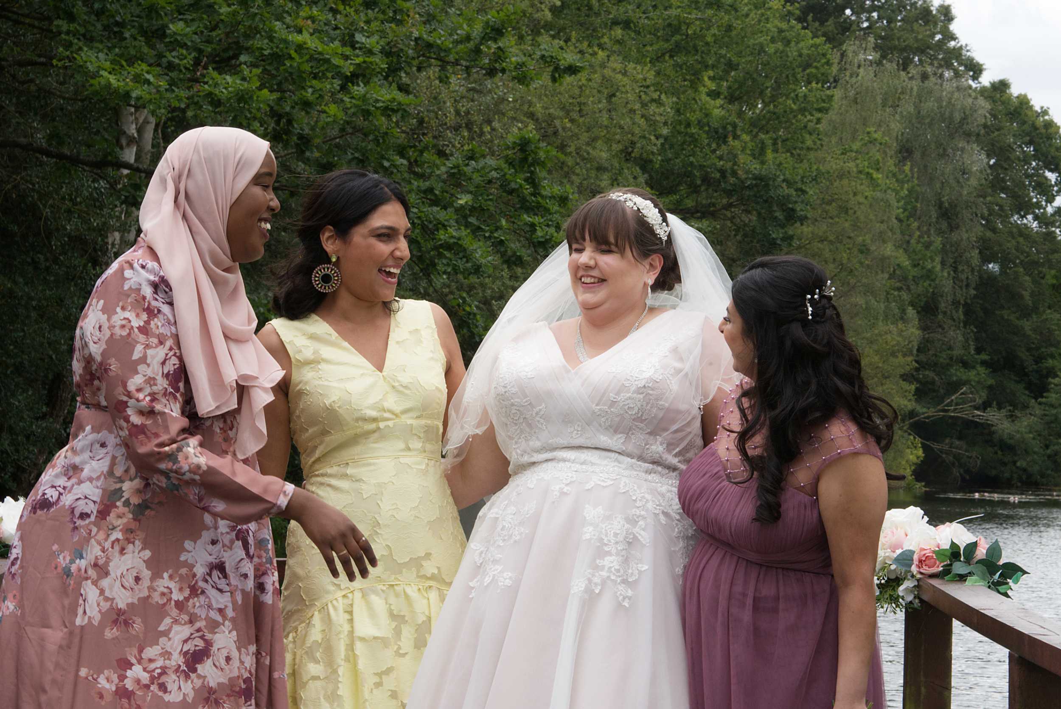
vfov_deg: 13.7
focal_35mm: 100
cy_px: 354
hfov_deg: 20.4
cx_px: 530
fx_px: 2949
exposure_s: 1/200
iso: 640
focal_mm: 100
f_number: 22
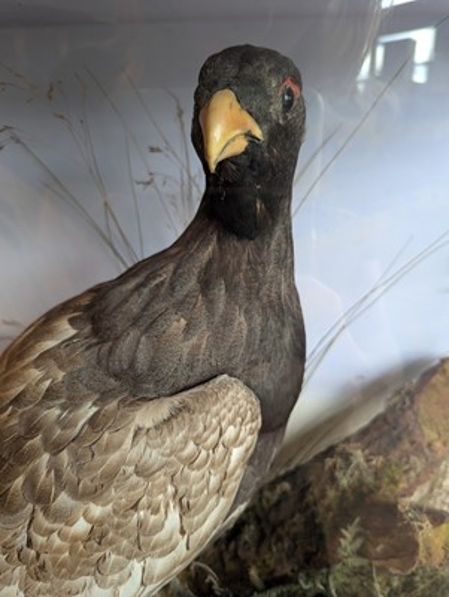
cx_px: 224
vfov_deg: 71.5
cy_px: 298
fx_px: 414
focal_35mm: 24
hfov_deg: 56.9
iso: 172
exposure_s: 1/100
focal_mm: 6.81
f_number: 1.85
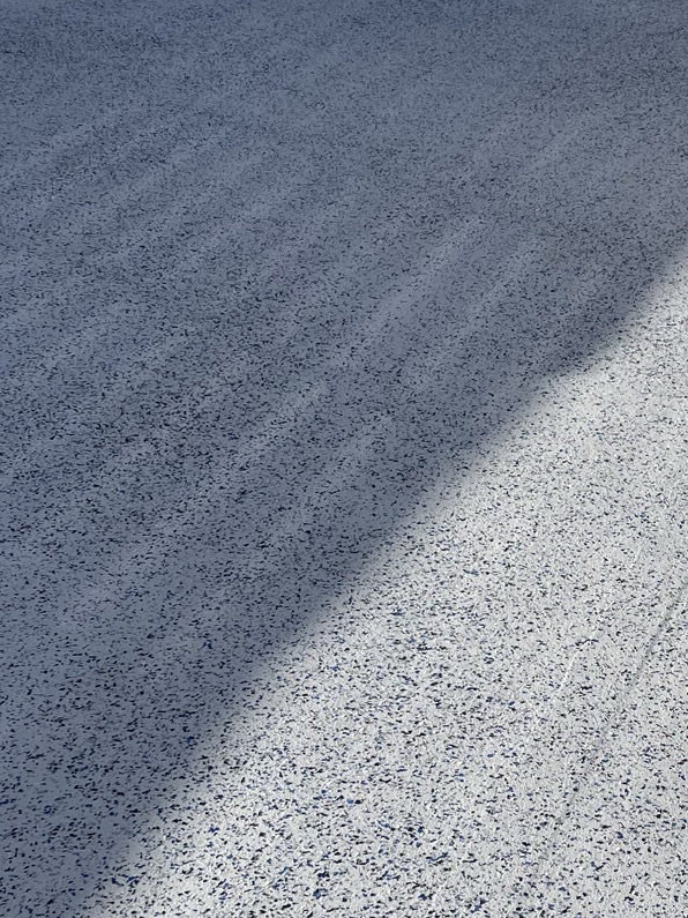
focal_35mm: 67
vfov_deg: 29.0
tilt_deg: -30.7
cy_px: 505
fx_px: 1776
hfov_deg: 21.4
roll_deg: -2.9
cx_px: 629
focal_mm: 4.2
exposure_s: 1/7813
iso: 32
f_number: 1.6
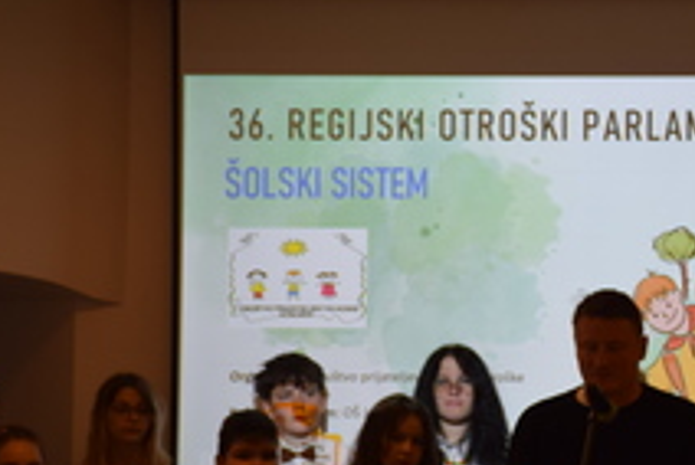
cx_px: 639
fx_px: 3808
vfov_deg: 7.0
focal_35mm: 197
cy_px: 242
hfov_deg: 10.4
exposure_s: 1/100
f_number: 5
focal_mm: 62
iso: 400
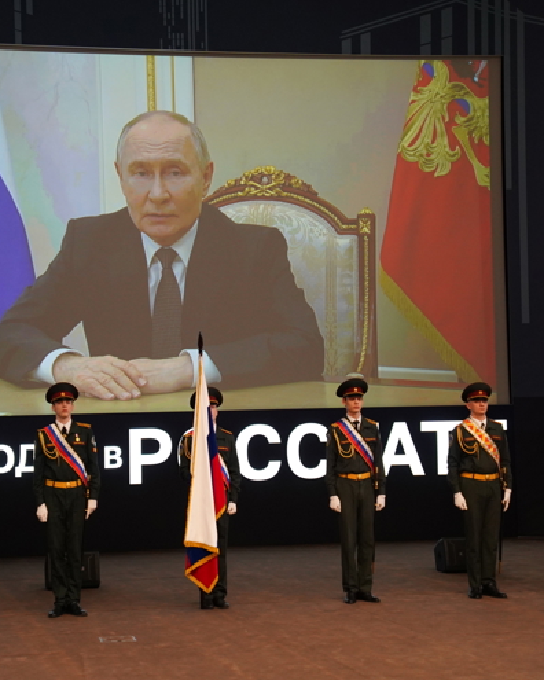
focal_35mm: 81
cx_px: 228
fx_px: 1630
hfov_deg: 18.9
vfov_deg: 23.6
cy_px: 341
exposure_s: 1/320
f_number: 4
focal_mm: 57
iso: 2500
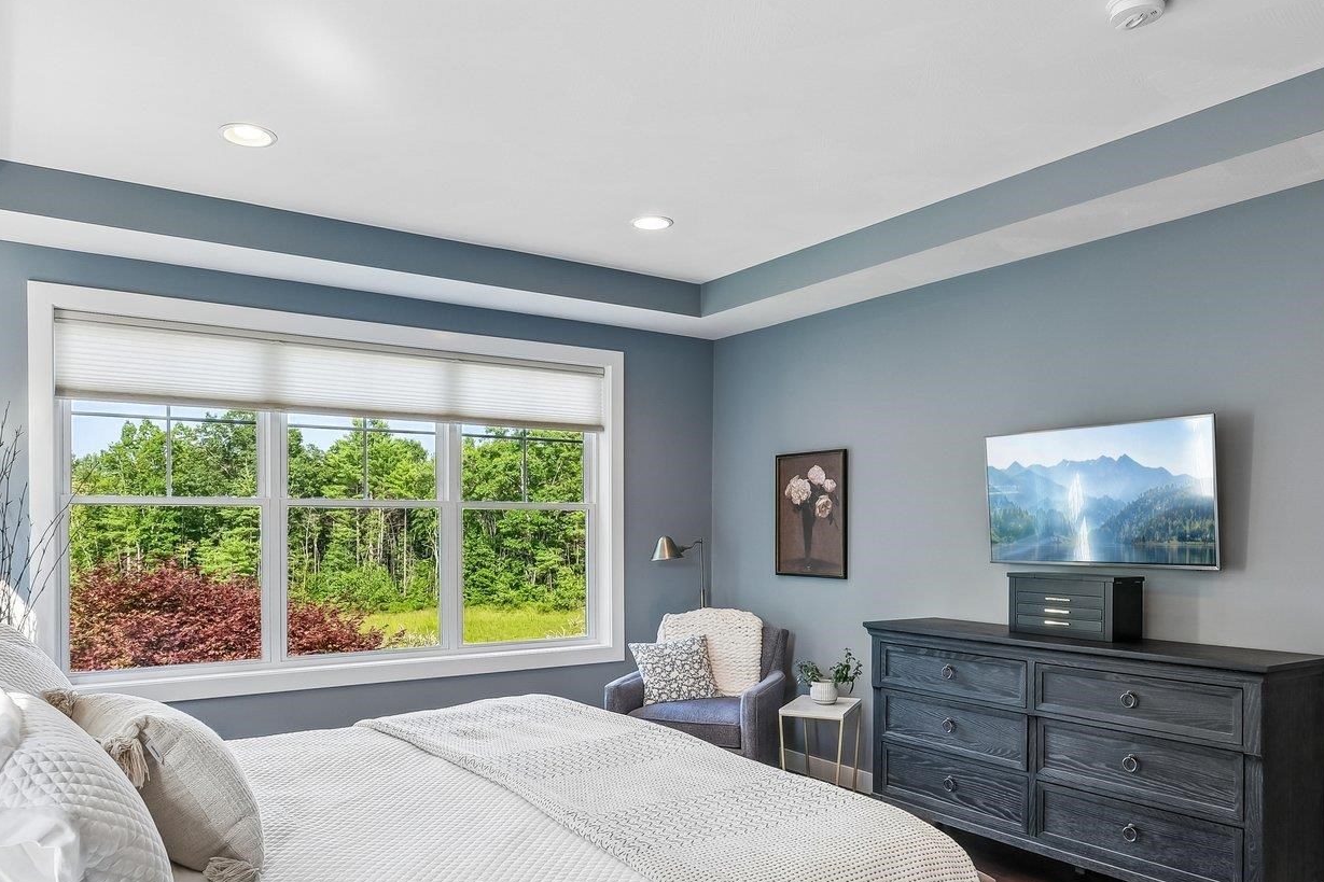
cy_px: 538
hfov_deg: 71.5
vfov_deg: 50.9
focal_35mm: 25
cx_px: 631
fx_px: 919
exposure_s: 1/18
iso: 200
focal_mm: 10
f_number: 5.6
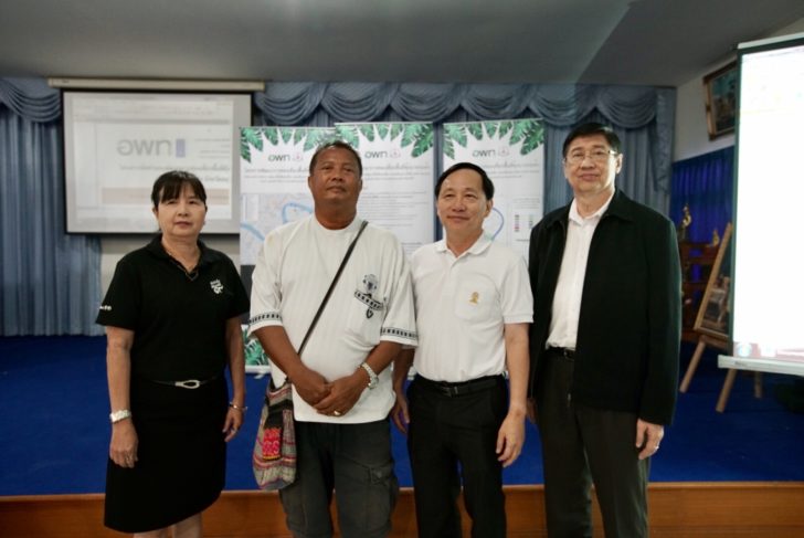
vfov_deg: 53.2
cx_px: 402
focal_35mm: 24
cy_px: 269
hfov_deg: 73.7
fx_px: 537
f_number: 4
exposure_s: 1/60
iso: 4000
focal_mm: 24
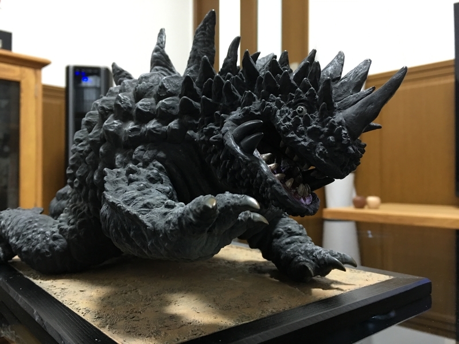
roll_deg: +0.0
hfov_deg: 61.7
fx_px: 385
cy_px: 172
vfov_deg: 48.2
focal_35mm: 29
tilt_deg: -0.1
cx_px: 230
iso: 100
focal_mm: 4.15
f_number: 2.2
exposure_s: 1/15
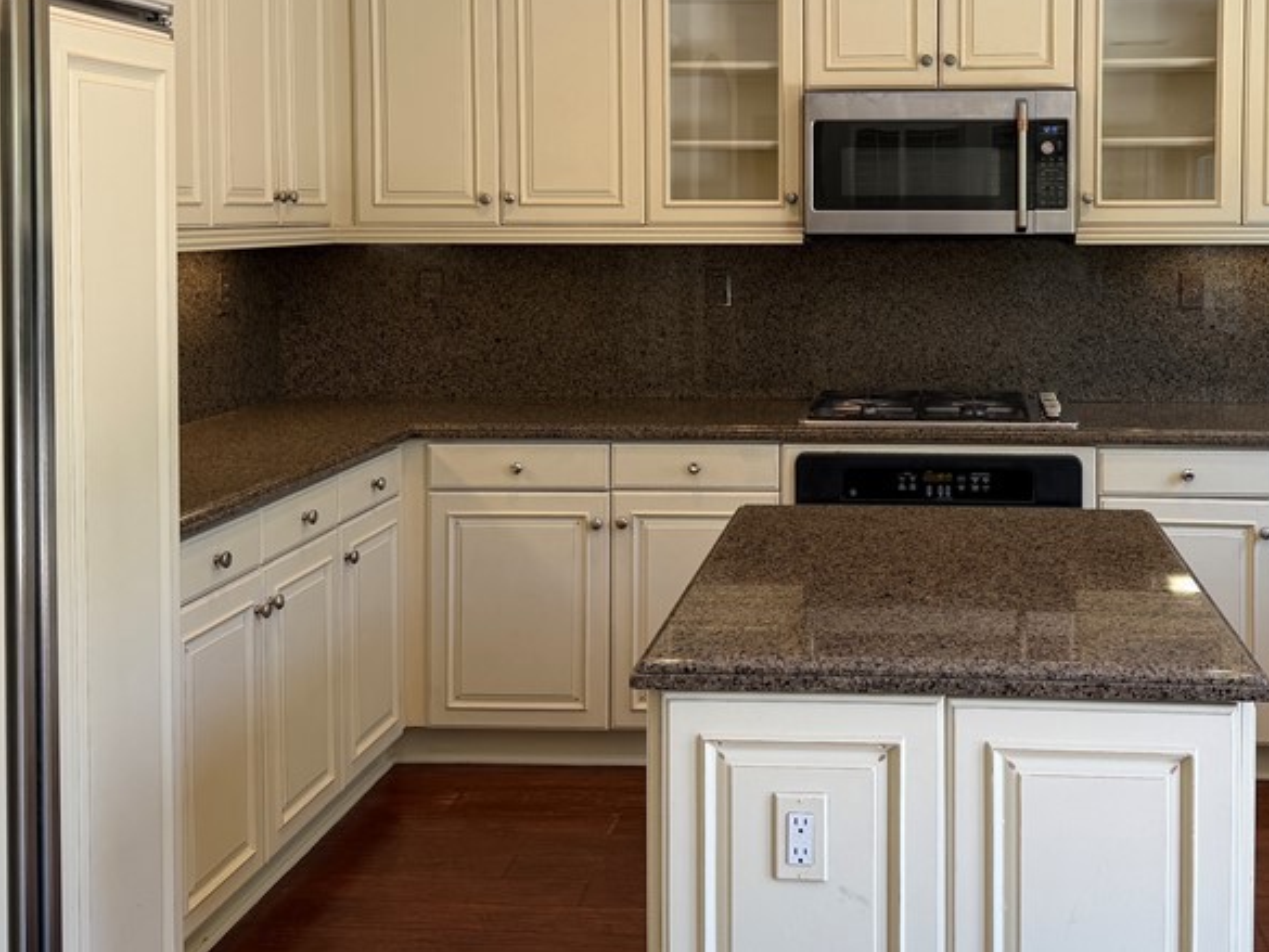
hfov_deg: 44.1
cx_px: 848
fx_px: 1540
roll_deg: +0.0
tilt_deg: -1.5
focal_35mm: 42
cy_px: 265
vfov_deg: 33.8
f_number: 1.78
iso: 80
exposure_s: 1/121
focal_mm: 6.76
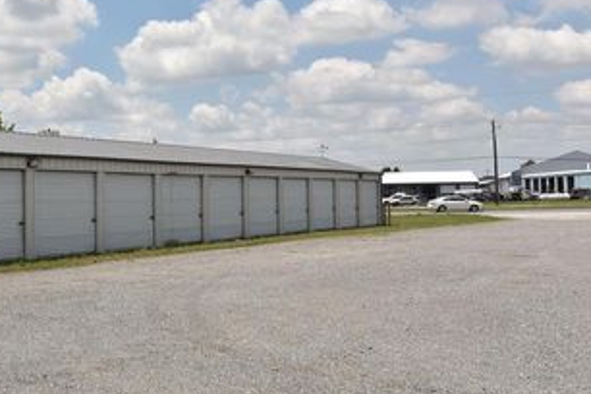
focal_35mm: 49
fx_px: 804
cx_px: 116
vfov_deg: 27.5
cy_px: 170
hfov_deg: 38.8
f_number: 14
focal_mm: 20
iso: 400
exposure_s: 1/640
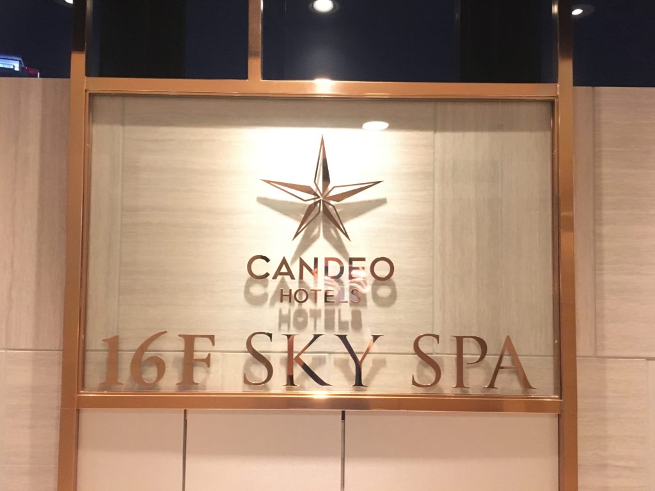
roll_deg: -0.6
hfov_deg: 61.7
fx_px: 549
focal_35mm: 29
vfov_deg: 48.2
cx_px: 328
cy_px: 246
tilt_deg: +3.1
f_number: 2.2
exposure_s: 1/15
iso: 500
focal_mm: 4.15
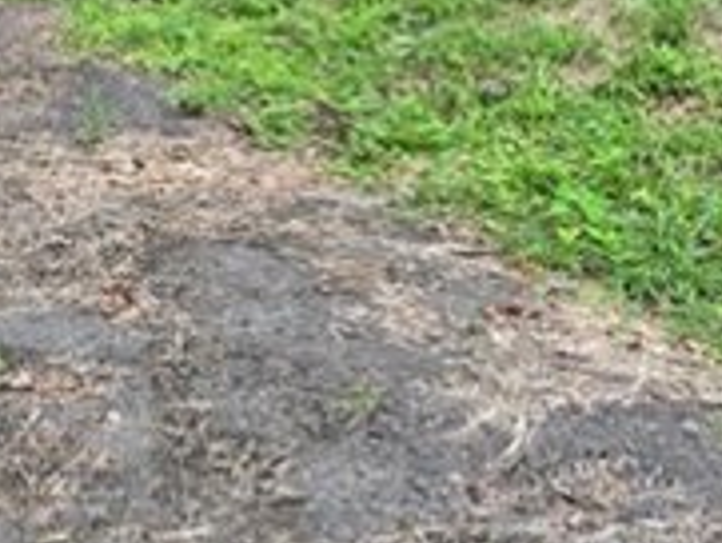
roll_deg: +4.8
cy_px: -216
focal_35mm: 91
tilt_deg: -19.4
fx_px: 1899
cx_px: -166
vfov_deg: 15.3
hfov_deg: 20.1
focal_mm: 4.2
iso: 32
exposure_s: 1/461
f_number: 1.6
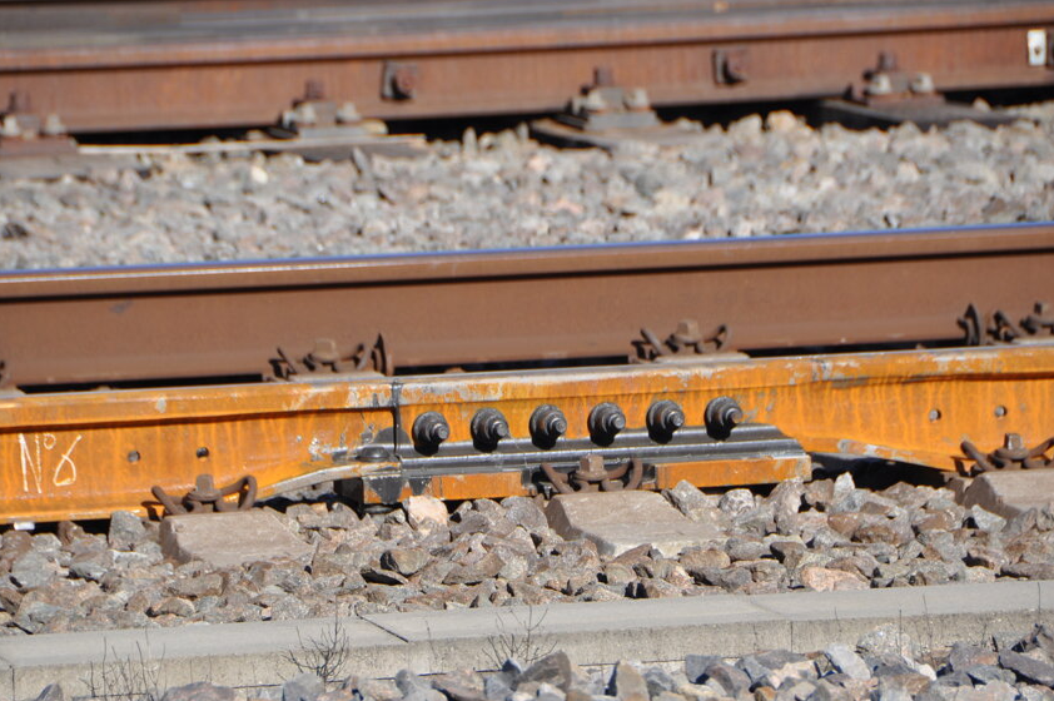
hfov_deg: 5.8
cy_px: 378
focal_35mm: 356
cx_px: 541
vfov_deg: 3.9
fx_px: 10414
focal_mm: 200
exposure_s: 1/640
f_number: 6.3
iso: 200
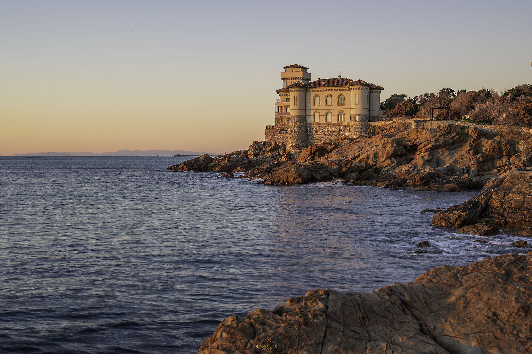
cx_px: 266
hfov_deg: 39.6
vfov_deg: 27.0
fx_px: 738
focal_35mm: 50
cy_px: 177
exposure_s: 1/40
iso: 100
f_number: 13
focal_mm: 50
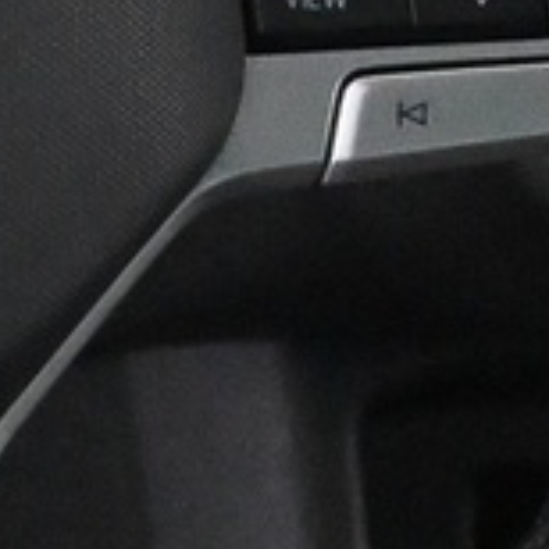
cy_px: -171
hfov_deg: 4.6
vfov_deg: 4.7
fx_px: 6729
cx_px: -431
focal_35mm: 375
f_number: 4.5
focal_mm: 28
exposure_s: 1/60
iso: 9000
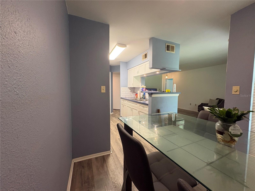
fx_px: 103
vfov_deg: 85.7
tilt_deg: -1.2
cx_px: 128
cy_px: 96
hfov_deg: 102.1
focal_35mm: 14
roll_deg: -0.5
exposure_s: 1/60
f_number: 2.2
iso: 125
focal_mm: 2.22
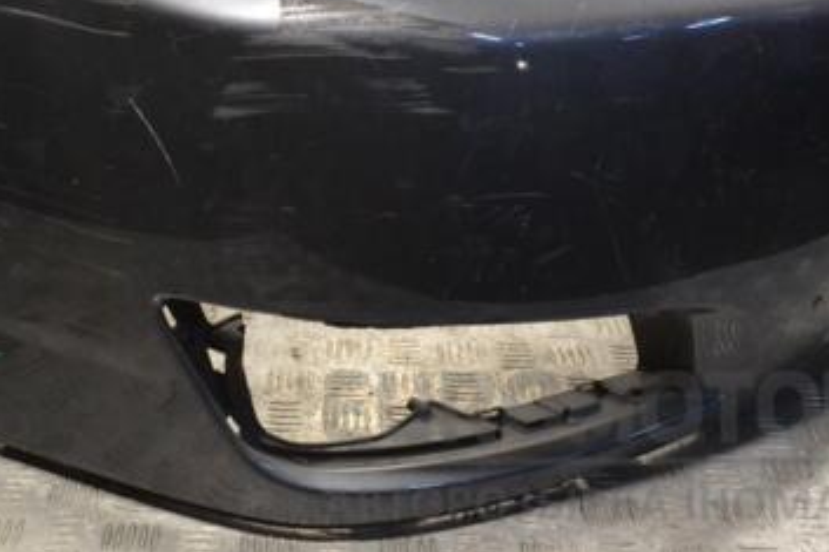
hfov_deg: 38.5
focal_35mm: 51
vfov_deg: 25.9
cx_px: 279
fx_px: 1174
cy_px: 94
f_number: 8
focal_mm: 20
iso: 3200
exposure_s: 1/250
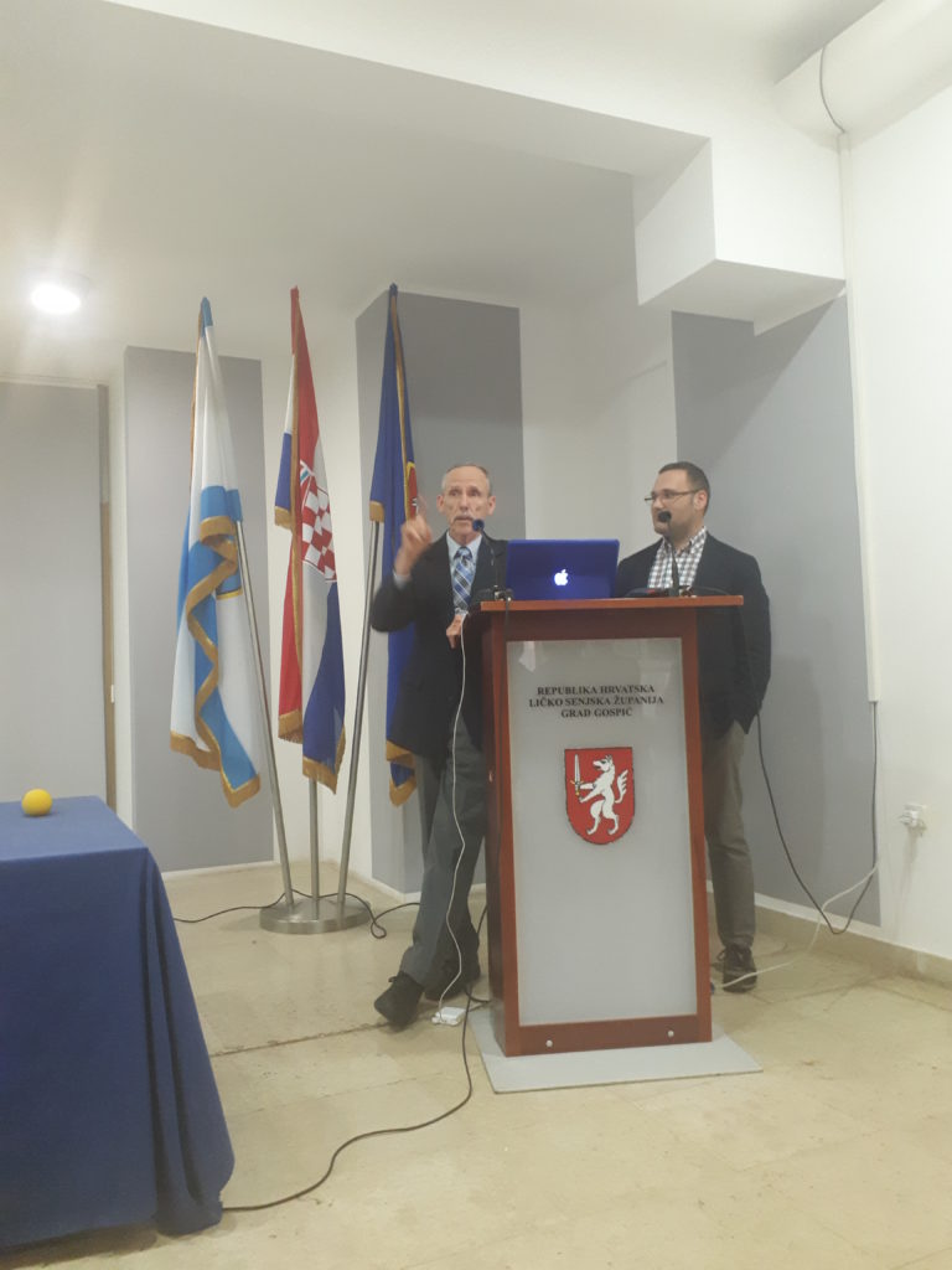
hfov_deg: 51.4
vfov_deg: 65.3
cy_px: 635
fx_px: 990
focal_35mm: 27
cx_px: 476
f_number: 1.9
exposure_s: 1/17
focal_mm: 3.6
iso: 320
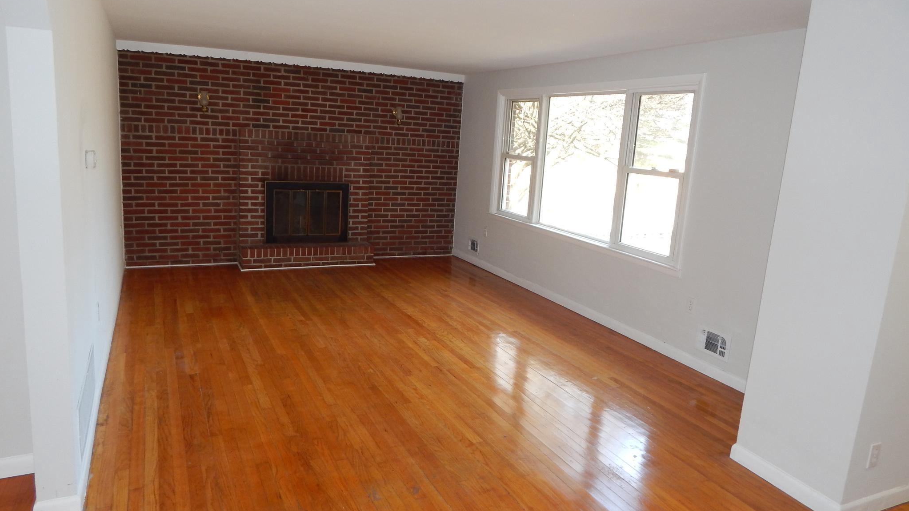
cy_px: 243
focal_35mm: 24
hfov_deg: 76.3
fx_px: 578
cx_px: 454
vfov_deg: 47.7
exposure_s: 1/30
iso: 140
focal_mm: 4
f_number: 3
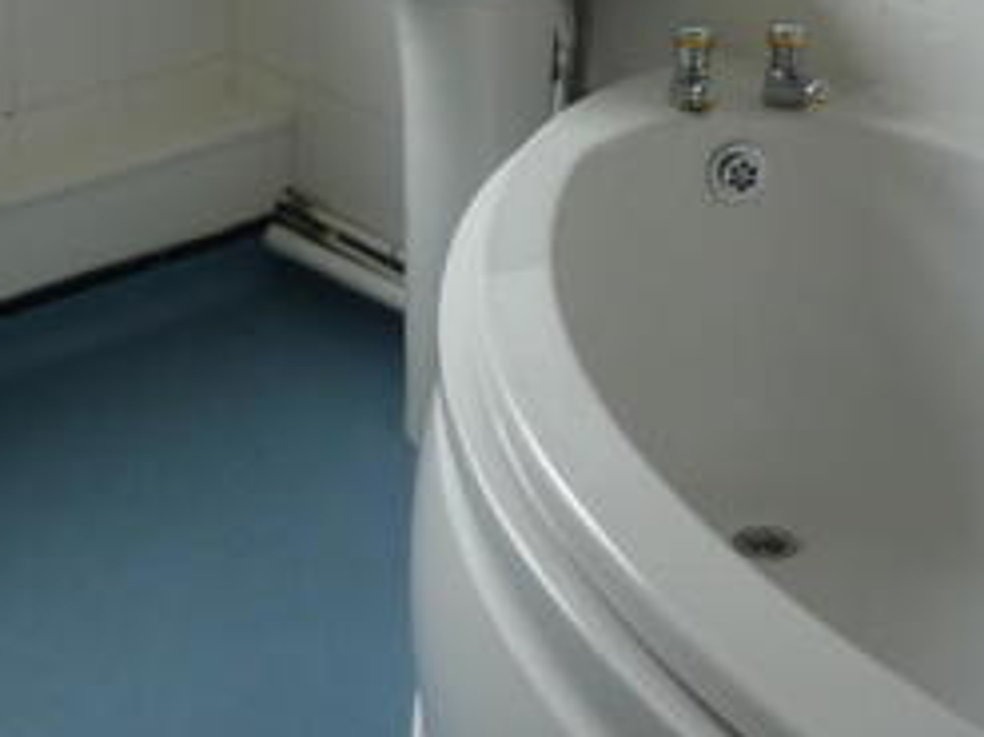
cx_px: 396
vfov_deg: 18.4
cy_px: -6
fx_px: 2216
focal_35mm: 78
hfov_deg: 25.0
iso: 100
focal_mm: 5.5
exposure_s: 1/50
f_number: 2.8
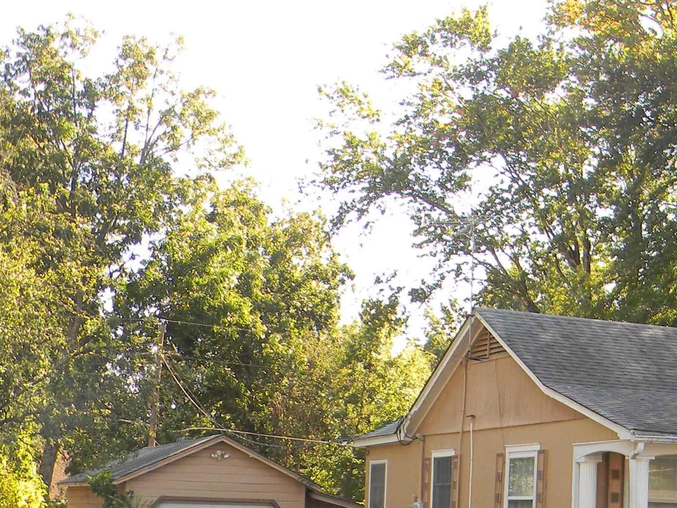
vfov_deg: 18.1
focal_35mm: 79
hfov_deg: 23.8
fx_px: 1545
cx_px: 656
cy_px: 528
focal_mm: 6.4
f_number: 3.7
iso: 80
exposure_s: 1/110
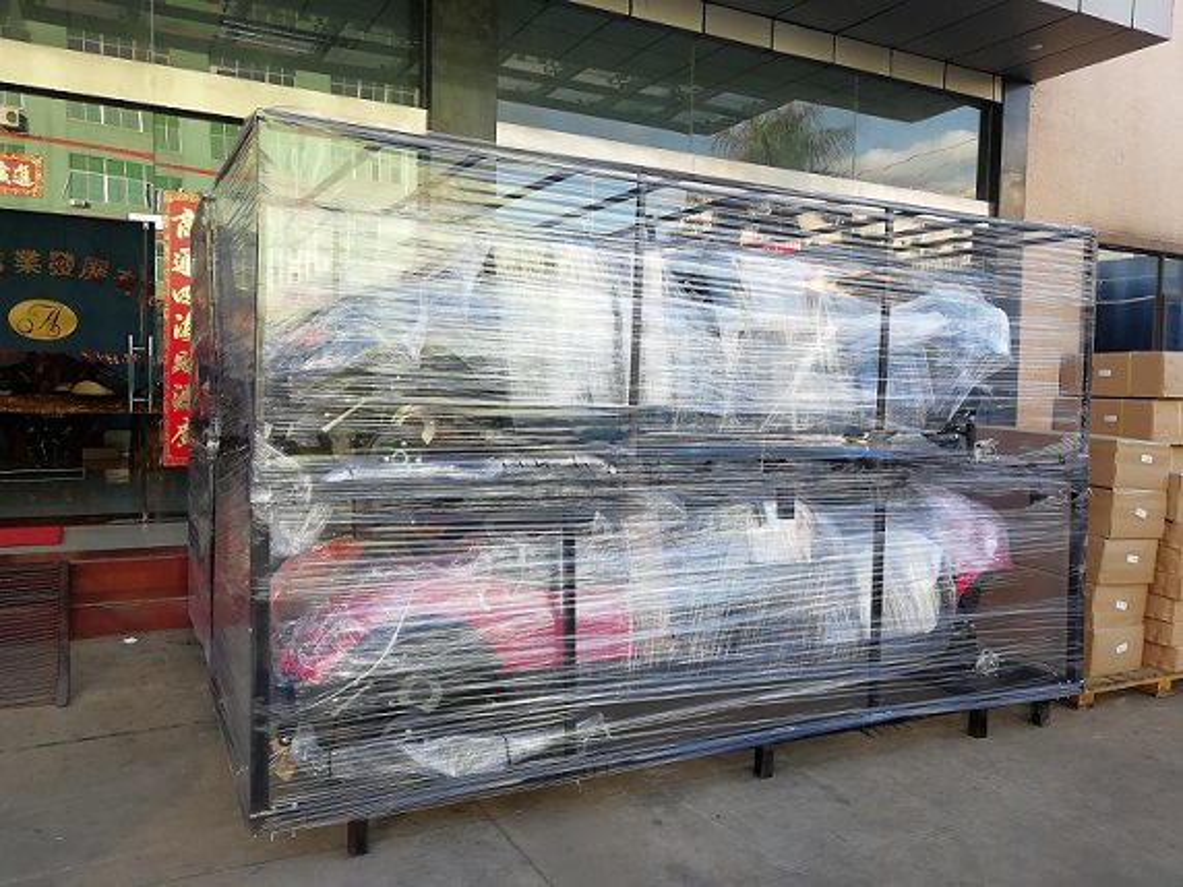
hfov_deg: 65.3
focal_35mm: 27
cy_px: 444
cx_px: 592
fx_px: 923
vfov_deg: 51.4
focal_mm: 3.83
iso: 50
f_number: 1.8
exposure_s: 1/109
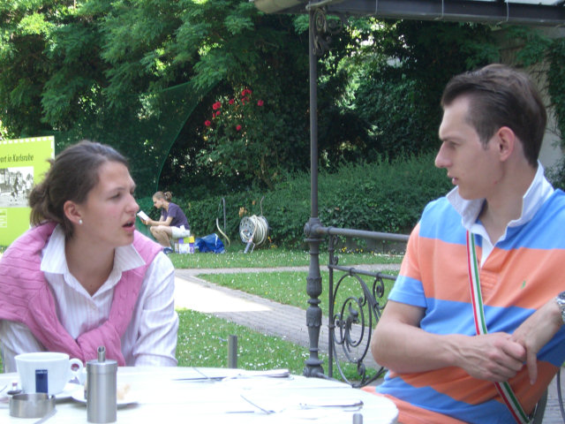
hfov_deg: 24.7
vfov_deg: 18.7
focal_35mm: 79
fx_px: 1289
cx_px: 282
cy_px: 212
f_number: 4.1
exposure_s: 1/100
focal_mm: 12.8
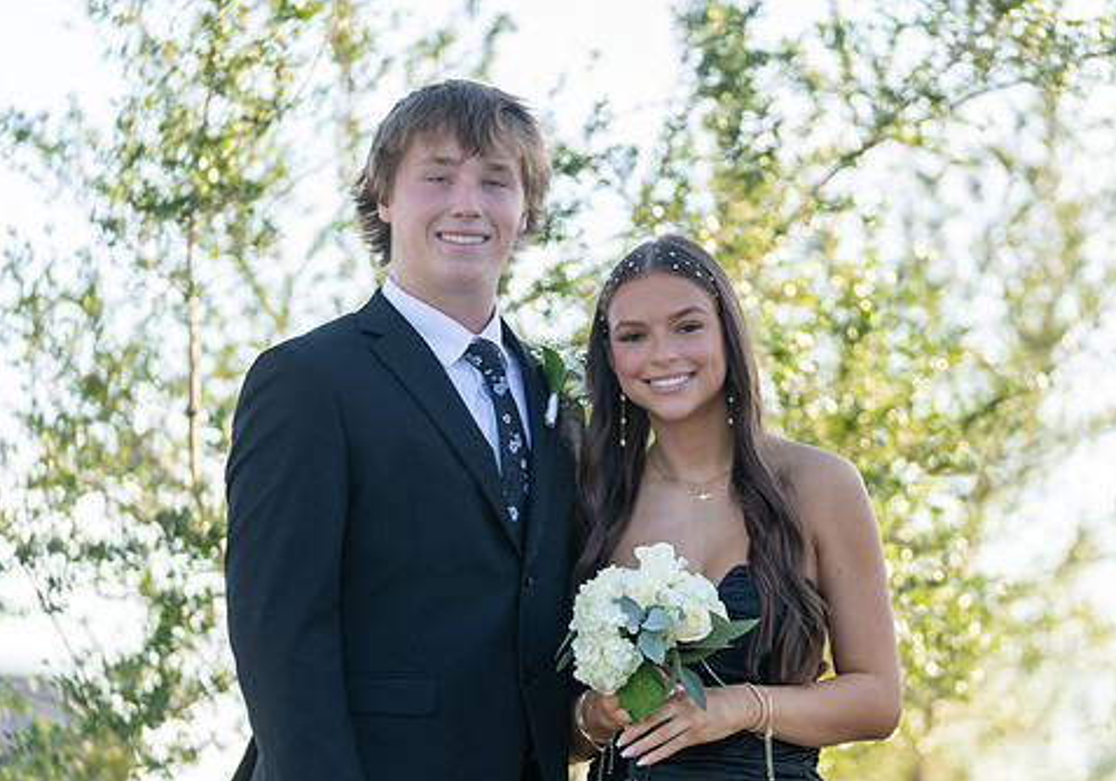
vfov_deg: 7.9
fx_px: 5667
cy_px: 421
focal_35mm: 180
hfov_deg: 11.2
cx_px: 620
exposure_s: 1/320
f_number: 2.8
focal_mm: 138
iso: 100
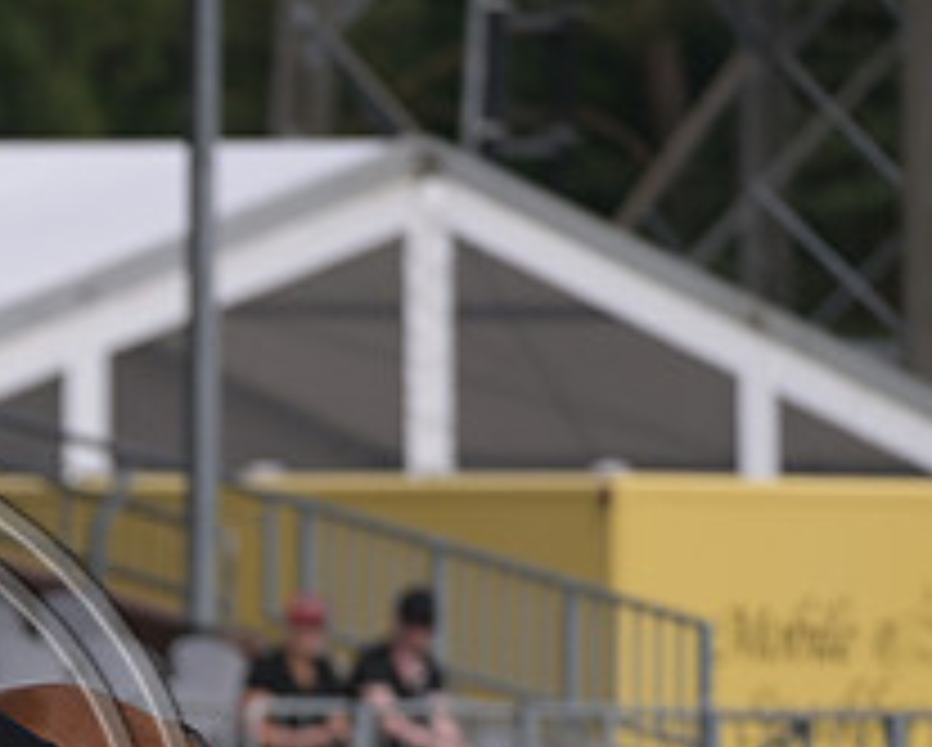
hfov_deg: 2.0
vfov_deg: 1.6
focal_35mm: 946
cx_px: -306
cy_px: 821
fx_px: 26119
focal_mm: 360
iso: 200
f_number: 5
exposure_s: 1/1250
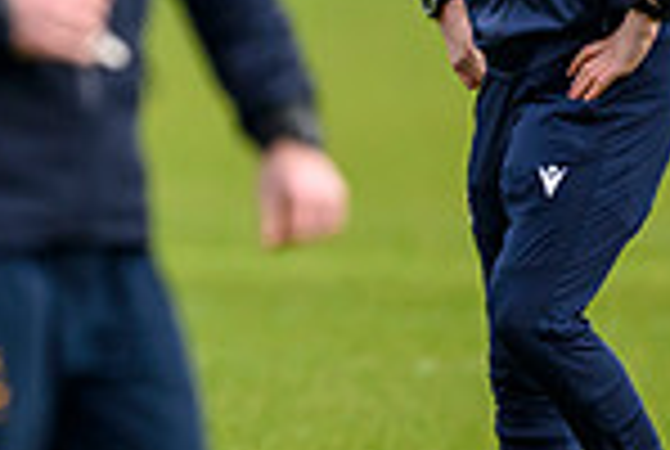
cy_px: 61
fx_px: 28998
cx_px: -594
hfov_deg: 1.3
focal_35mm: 1555
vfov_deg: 0.9
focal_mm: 400
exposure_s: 1/2000
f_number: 3.5
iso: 2000
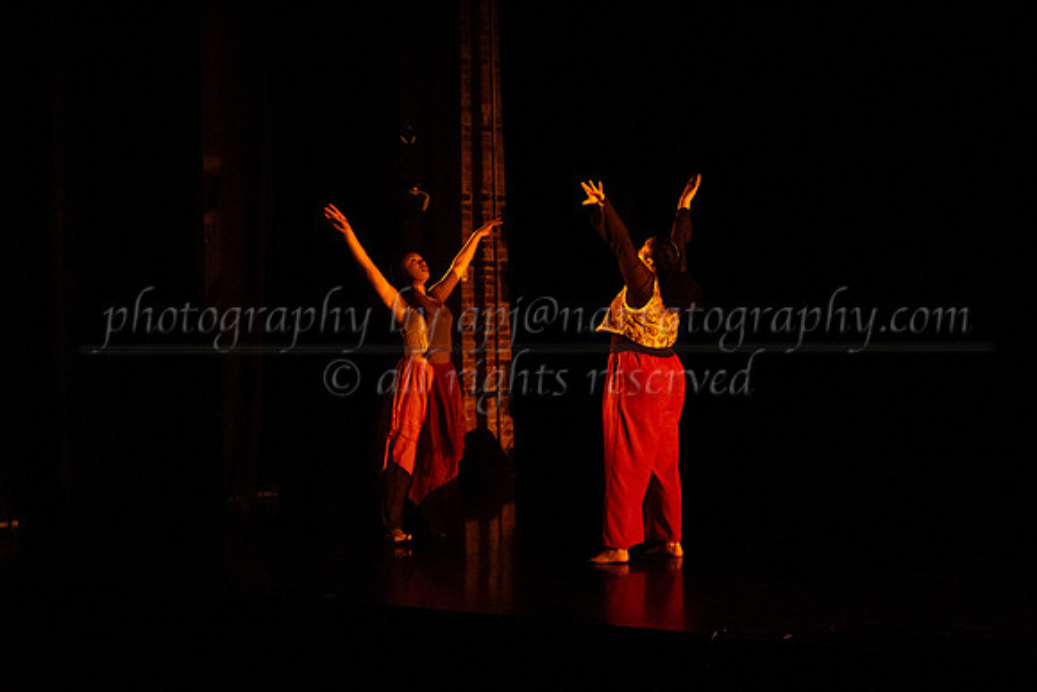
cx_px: 633
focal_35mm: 58
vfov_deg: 23.4
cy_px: 345
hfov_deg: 34.3
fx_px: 1673
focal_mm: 39
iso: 4000
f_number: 4
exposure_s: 1/400
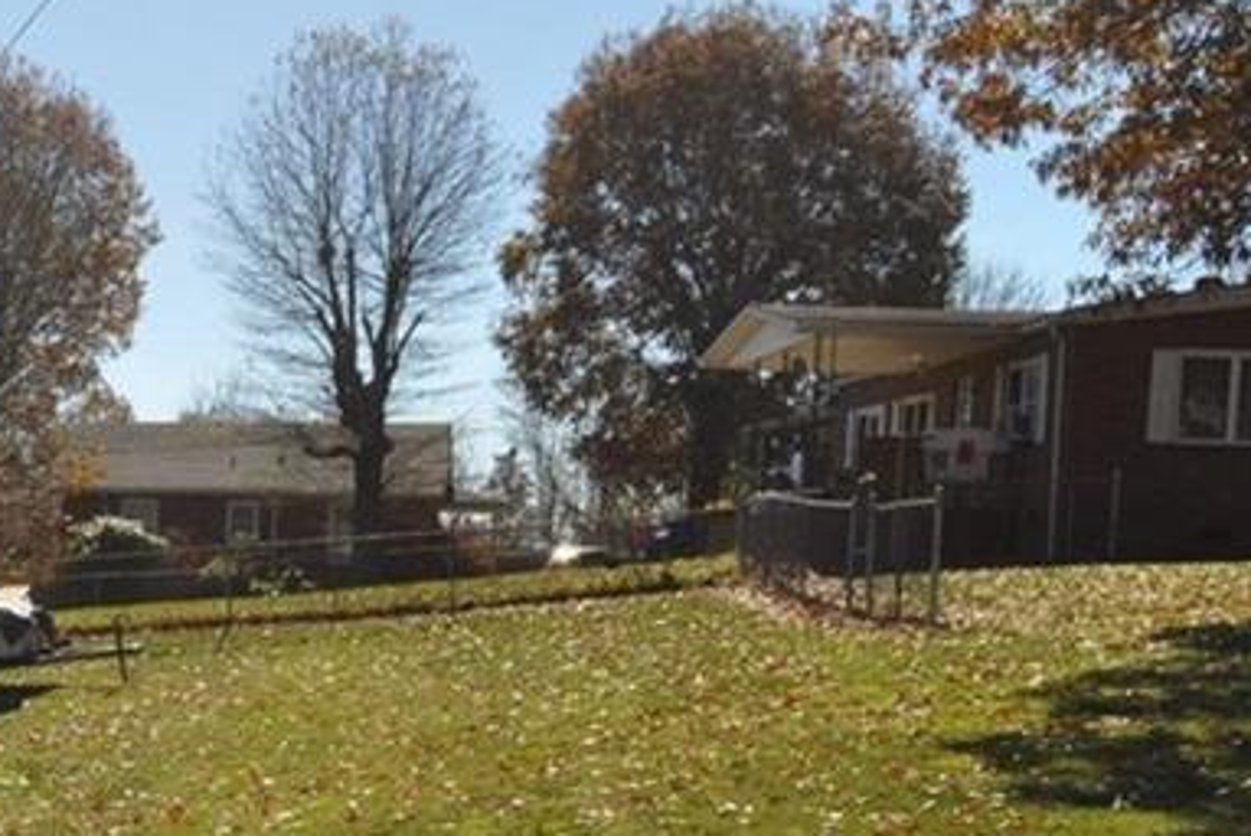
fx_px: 2504
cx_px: -258
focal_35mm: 72
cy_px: 913
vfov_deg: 18.3
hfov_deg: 25.2
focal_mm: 18
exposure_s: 1/400
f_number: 10
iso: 200
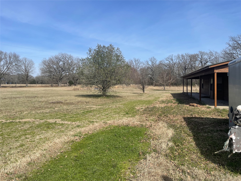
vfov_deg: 53.1
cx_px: 120
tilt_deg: +0.0
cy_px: 90
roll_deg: -0.5
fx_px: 181
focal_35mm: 26
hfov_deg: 67.3
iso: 32
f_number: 1.6
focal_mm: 4.2
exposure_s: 1/4132
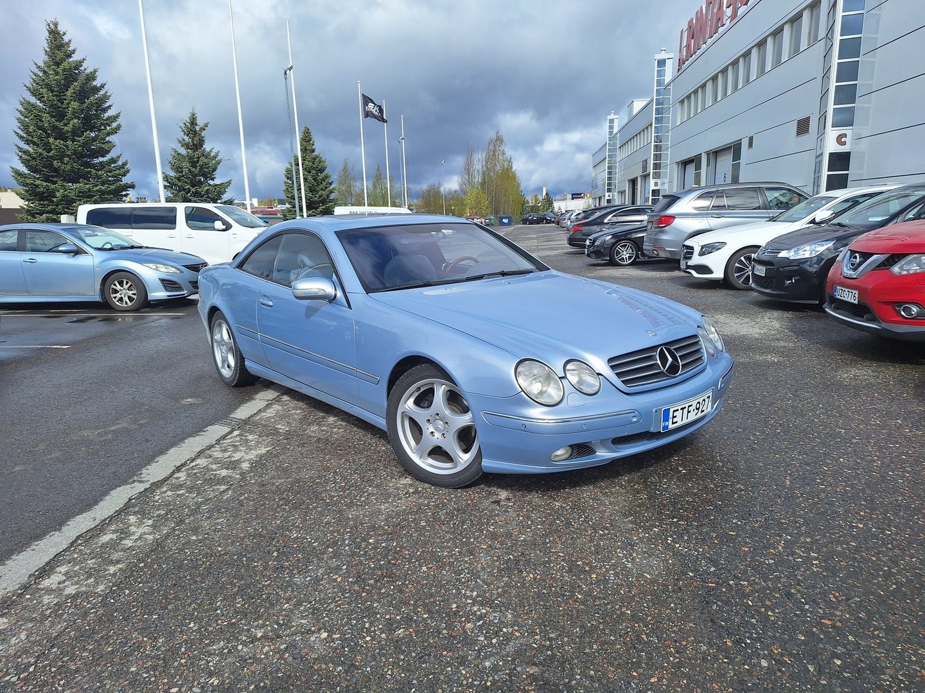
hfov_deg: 73.9
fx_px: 615
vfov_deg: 58.9
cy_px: 346
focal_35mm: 23
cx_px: 462
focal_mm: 5.54
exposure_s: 1/2967
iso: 40
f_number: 1.8
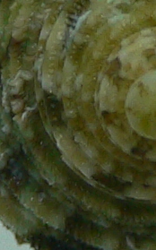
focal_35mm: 268
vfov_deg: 7.8
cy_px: 139
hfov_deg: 4.9
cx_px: 212
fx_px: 1826
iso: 80
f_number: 2.8
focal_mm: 4.6
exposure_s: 1/60
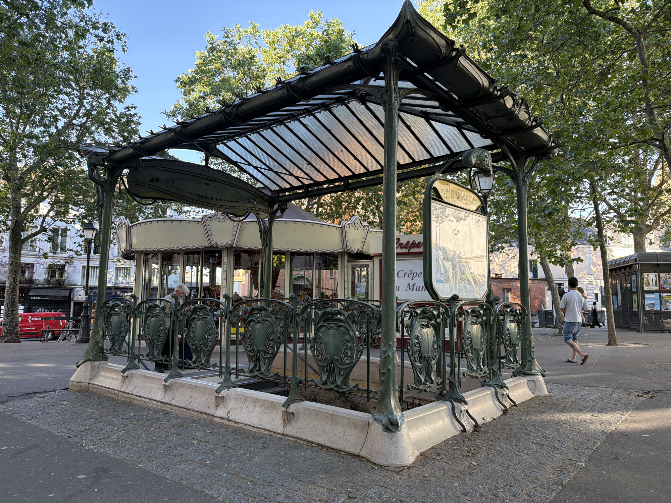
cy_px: 252
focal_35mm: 24
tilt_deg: +5.5
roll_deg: -0.7
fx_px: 465
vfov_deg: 56.8
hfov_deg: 71.6
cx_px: 336
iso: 80
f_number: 1.78
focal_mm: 6.76
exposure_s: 1/227
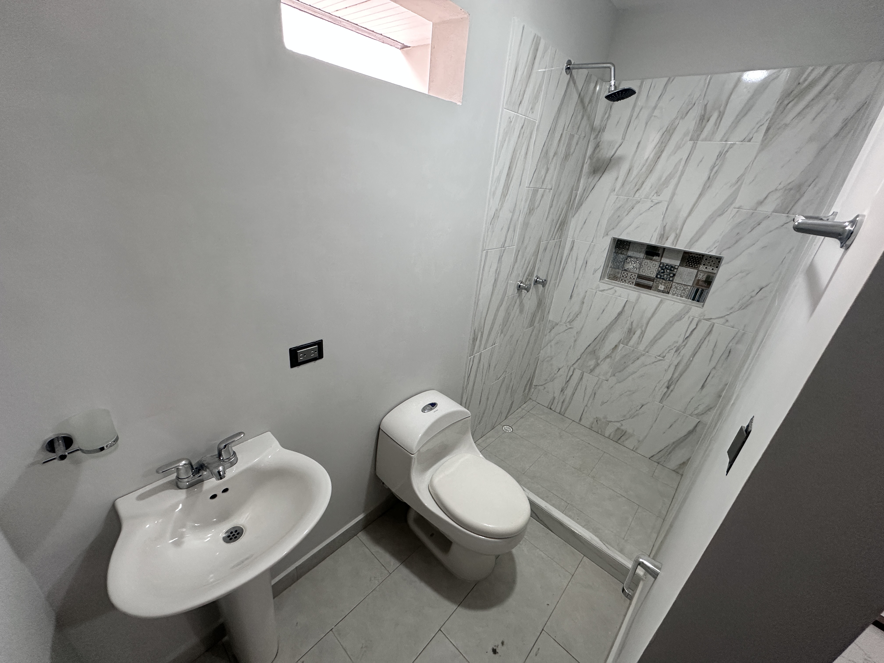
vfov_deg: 85.7
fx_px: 358
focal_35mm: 14
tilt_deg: -23.7
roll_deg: -6.0
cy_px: 332
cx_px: 442
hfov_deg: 102.1
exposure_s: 1/120
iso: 200
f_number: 2.2
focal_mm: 2.22
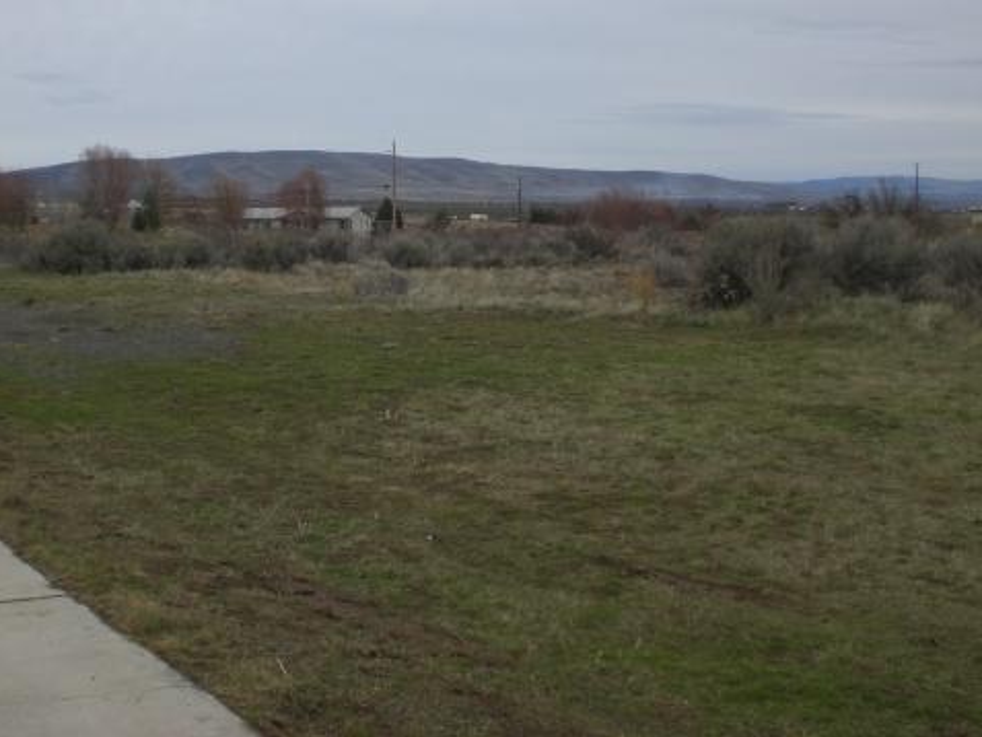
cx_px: 391
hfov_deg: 37.3
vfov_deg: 28.4
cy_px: 245
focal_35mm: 51
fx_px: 1447
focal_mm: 6.3
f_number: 3.1
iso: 50
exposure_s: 1/320
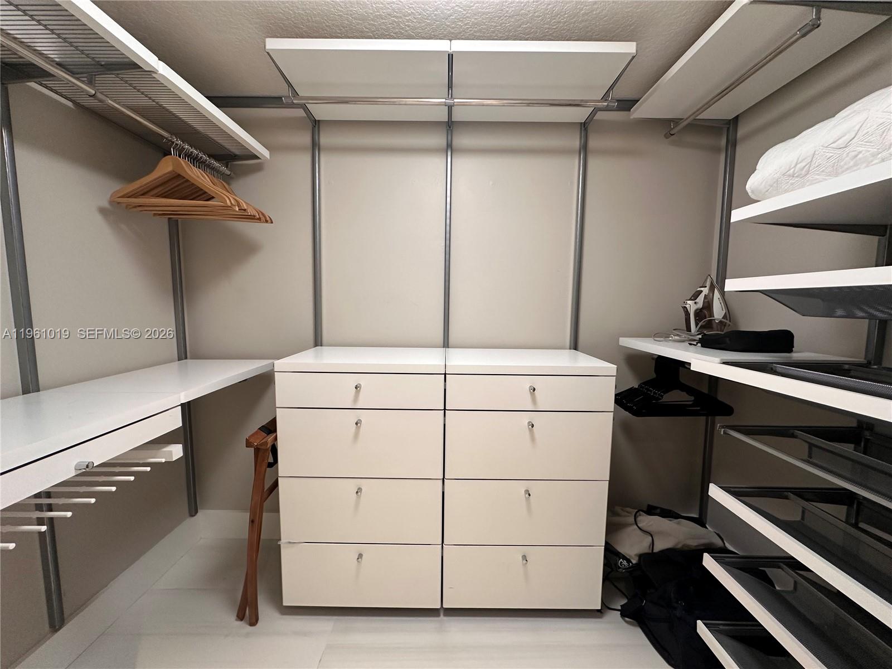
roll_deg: -0.3
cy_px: 334
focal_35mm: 14
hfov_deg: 102.1
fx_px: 361
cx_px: 446
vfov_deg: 85.7
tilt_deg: -5.3
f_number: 2.2
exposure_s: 1/60
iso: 160
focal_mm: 2.22
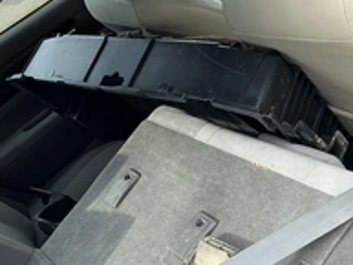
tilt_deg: -34.5
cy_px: 177
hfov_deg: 33.2
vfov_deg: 25.1
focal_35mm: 58
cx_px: 192
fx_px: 592
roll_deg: +34.4
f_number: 1.8
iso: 20
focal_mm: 3
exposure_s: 1/122
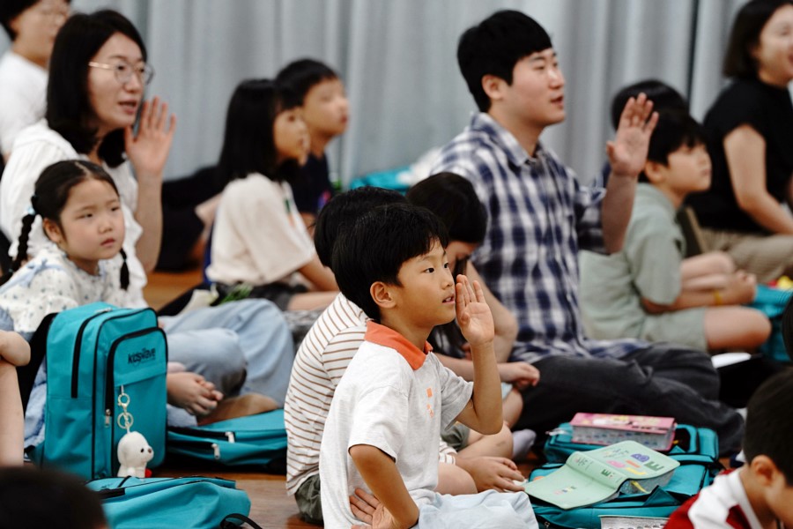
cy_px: 264
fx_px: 4405
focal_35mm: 200
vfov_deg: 6.9
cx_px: 396
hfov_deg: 10.3
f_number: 4.5
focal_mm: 200
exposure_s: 1/160
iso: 2000
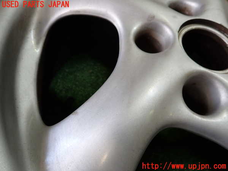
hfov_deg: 69.4
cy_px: 86
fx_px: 165
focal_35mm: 25
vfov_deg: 54.9
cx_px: 114
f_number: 2
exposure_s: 1/60
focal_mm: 4.5
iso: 160
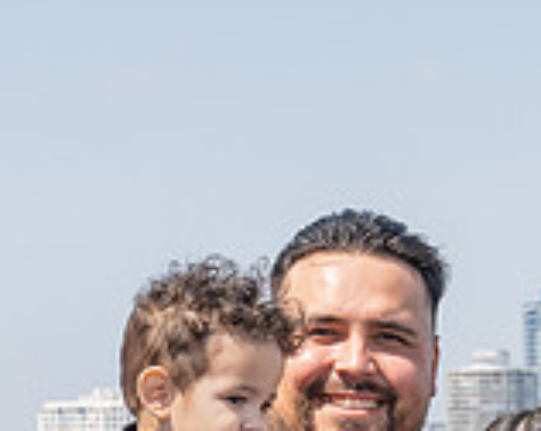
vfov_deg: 6.6
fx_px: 3694
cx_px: 360
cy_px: 604
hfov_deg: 8.4
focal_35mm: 231
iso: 200
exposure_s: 1/200
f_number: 11
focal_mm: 67
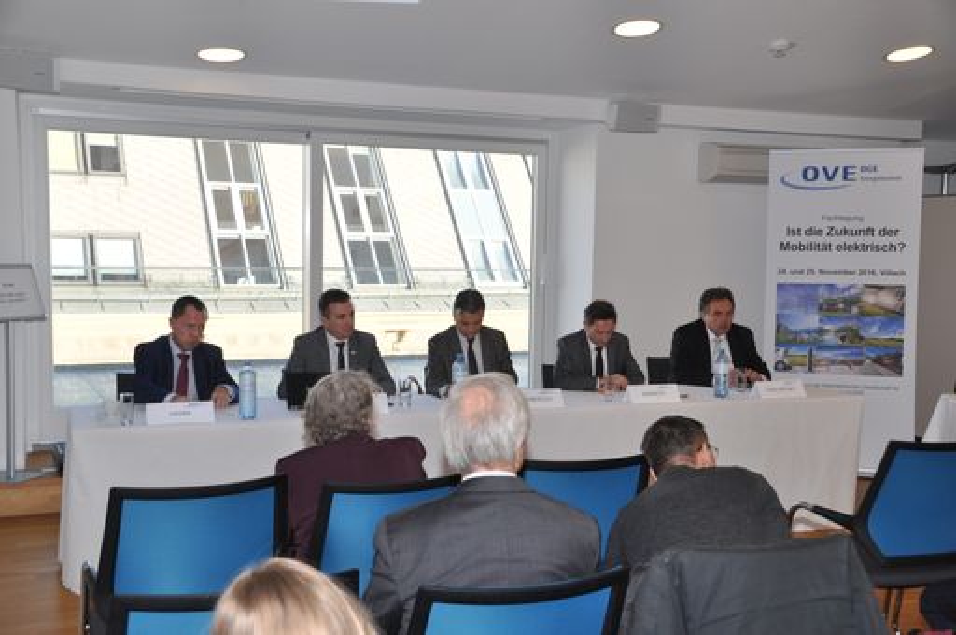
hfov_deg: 48.0
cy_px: 318
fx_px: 1074
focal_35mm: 40
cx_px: 478
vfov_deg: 32.9
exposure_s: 1/125
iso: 280
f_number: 5.6
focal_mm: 27
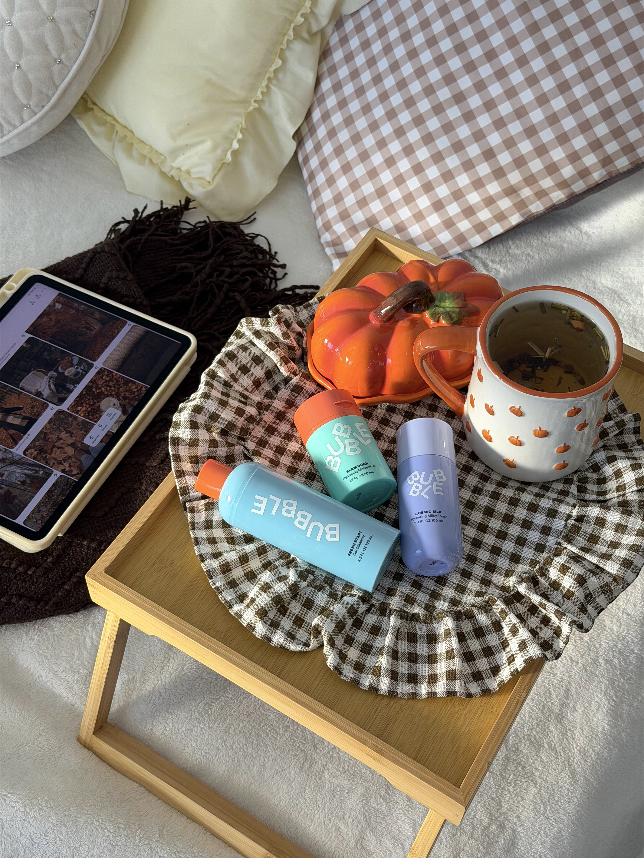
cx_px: 322
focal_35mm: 48
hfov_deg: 30.3
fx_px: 1191
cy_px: 429
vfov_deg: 39.7
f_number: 1.8
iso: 64
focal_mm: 6.76
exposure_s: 1/270
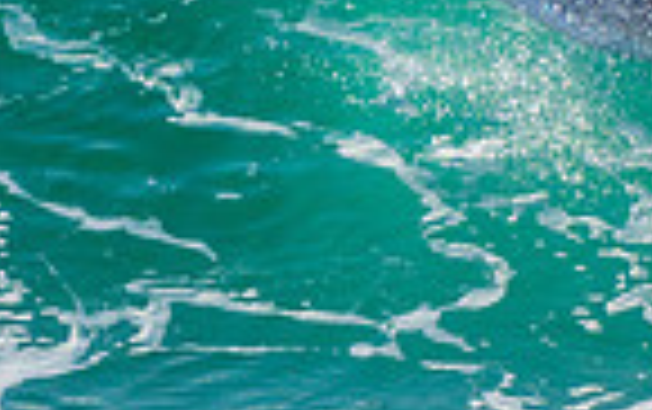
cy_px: -115
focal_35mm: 2449
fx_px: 43567
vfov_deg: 0.5
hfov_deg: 0.9
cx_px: 508
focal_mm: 400
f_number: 5.6
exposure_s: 1/2000
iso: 320
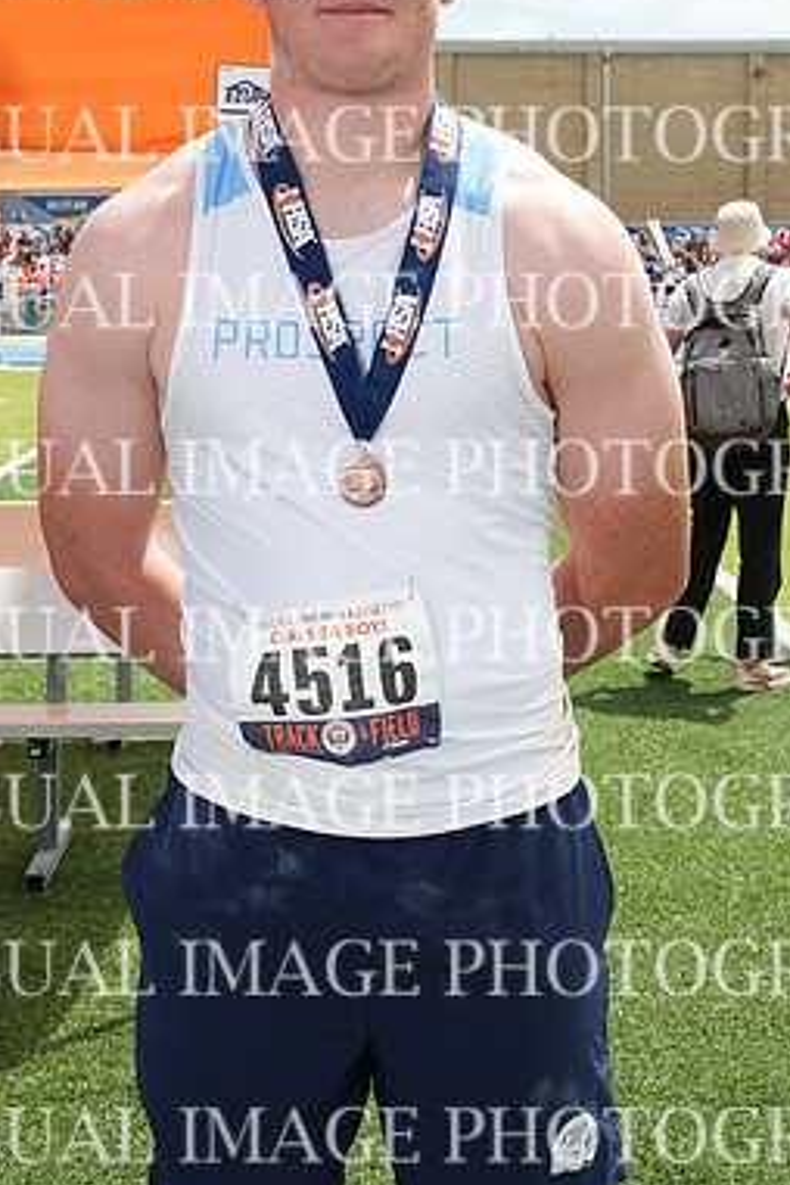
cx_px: 423
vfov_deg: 27.5
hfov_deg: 18.7
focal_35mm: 73
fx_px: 2403
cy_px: 383
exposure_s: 1/160
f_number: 8
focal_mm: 32
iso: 100
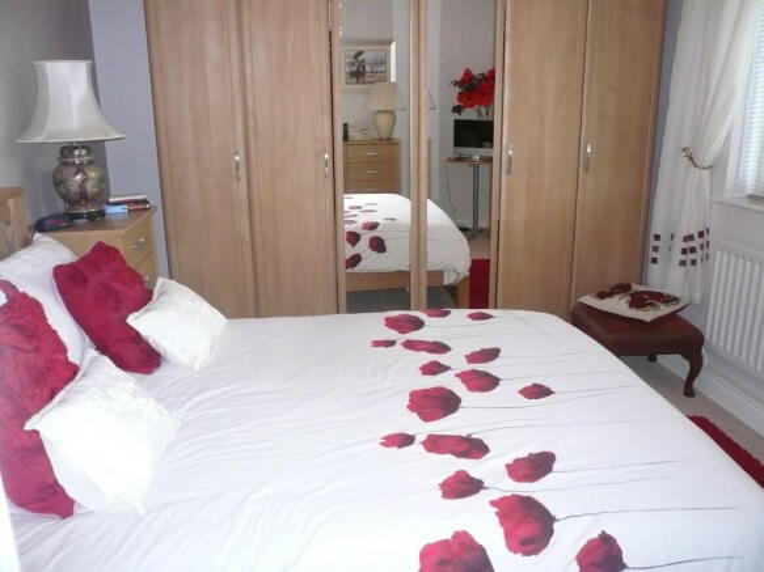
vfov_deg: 49.7
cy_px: 286
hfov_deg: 63.5
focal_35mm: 28
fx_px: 618
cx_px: 382
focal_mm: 4.6
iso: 250
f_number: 2.8
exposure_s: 1/30
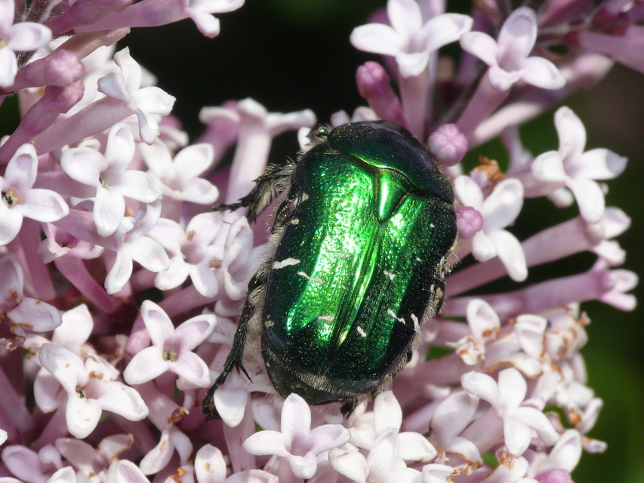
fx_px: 3945
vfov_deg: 7.0
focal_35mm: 212
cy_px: 242
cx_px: 322
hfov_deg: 9.3
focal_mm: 44.9
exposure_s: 1/500
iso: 200
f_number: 10
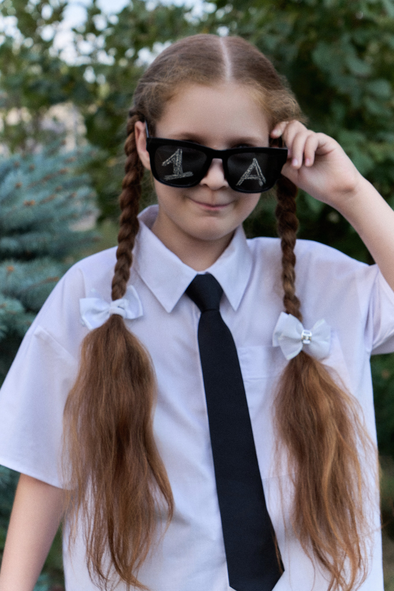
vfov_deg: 28.8
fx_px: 1149
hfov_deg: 19.5
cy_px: 296
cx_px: 197
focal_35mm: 70
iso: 100
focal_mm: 70
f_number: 8
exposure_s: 1/100
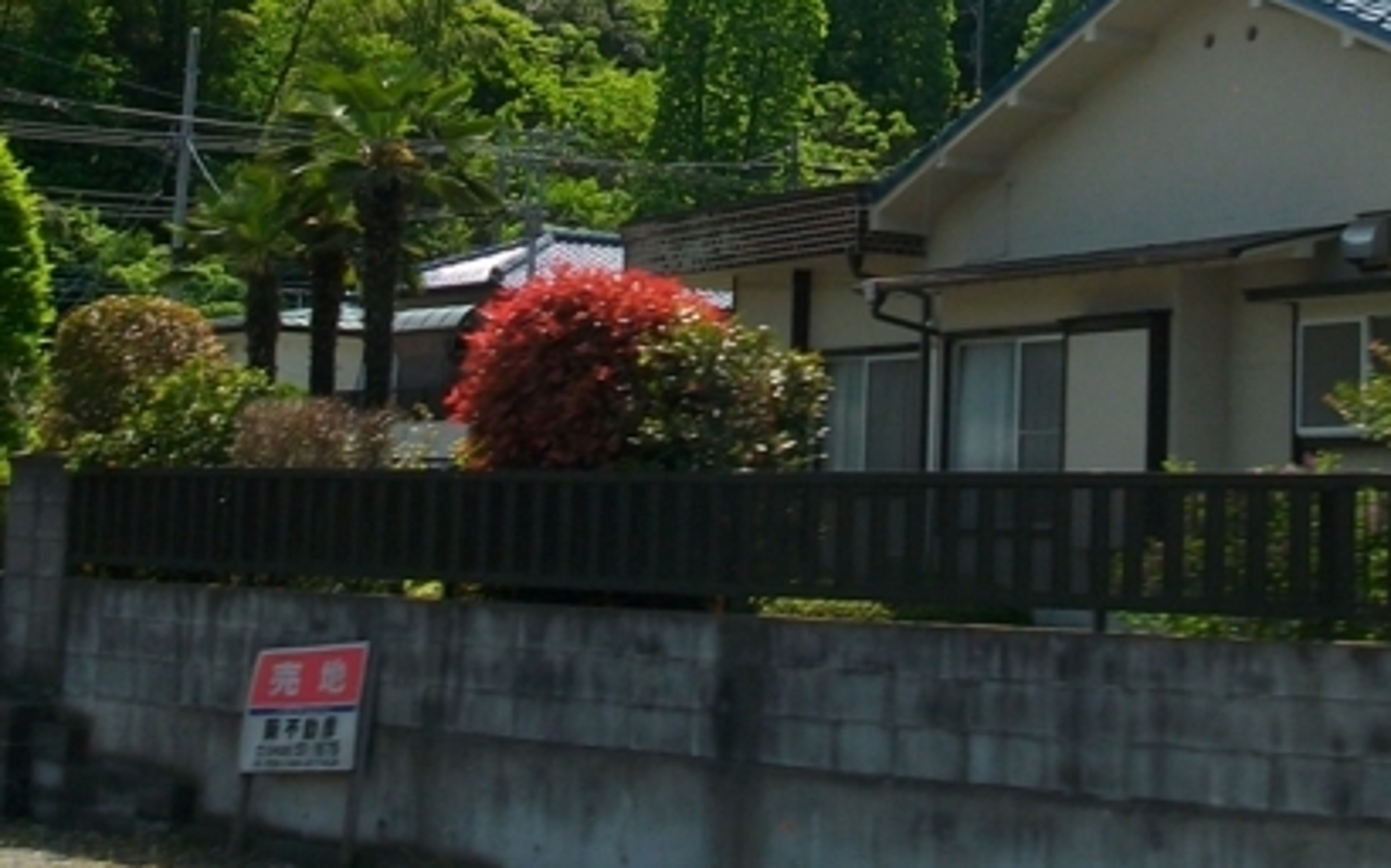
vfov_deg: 15.5
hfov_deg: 25.1
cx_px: 923
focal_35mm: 82
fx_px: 3108
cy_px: -71
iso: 80
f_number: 8.8
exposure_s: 1/130
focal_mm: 5.7
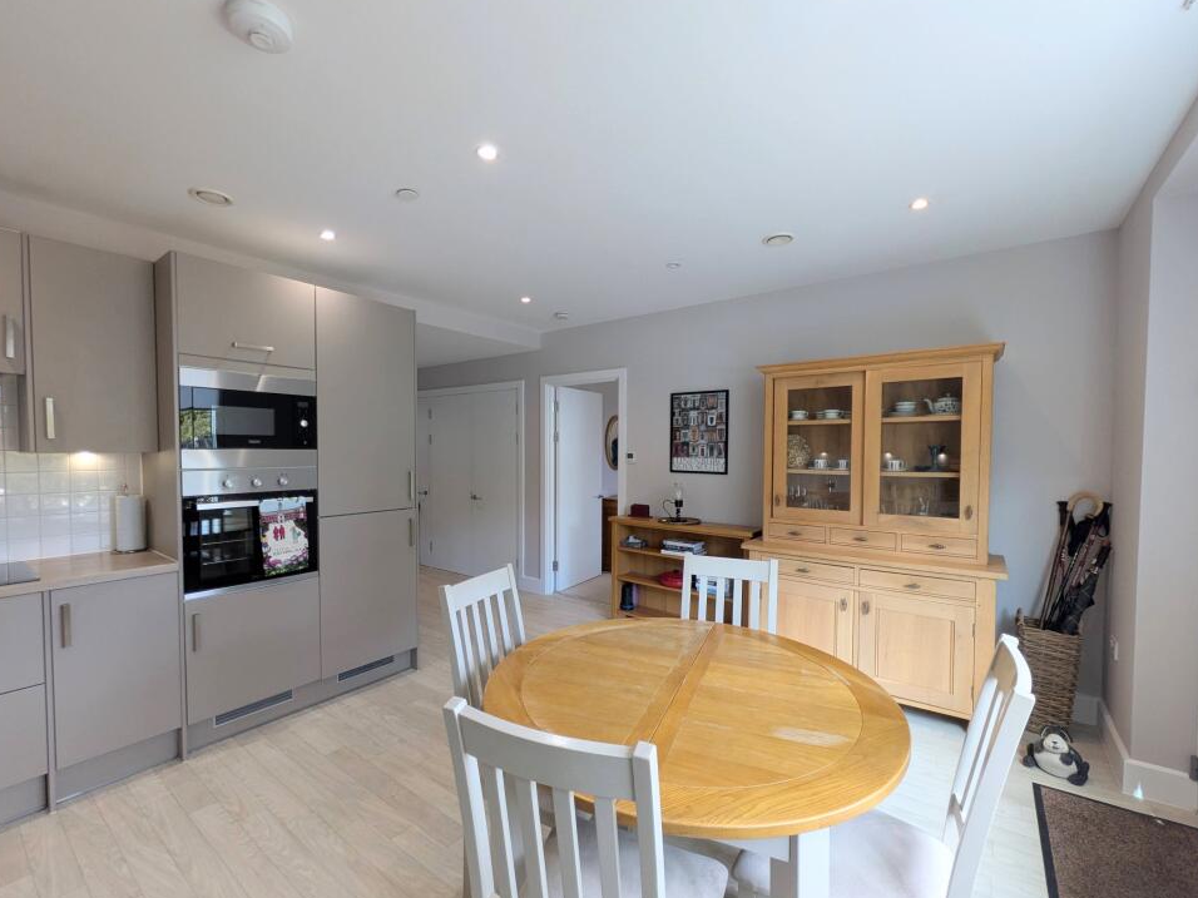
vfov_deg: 81.7
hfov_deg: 98.2
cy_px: 465
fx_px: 519
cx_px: 588
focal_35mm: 15
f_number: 2.2
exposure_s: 1/50
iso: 43
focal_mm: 1.83
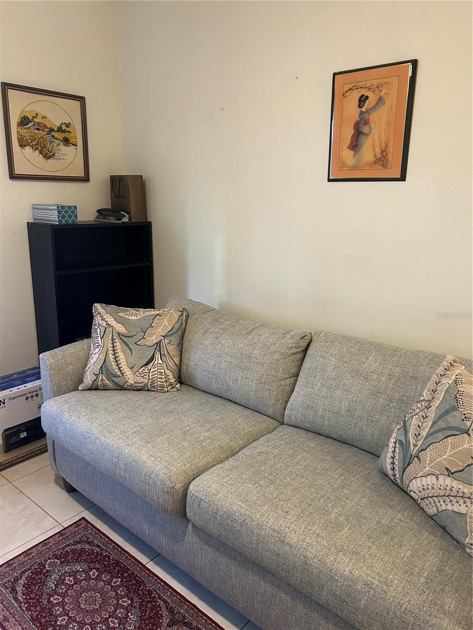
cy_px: 315
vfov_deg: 67.3
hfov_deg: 53.1
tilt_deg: -15.4
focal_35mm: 26
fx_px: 474
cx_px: 236
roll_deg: -2.6
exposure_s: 1/60
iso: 250
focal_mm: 5.7
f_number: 1.5
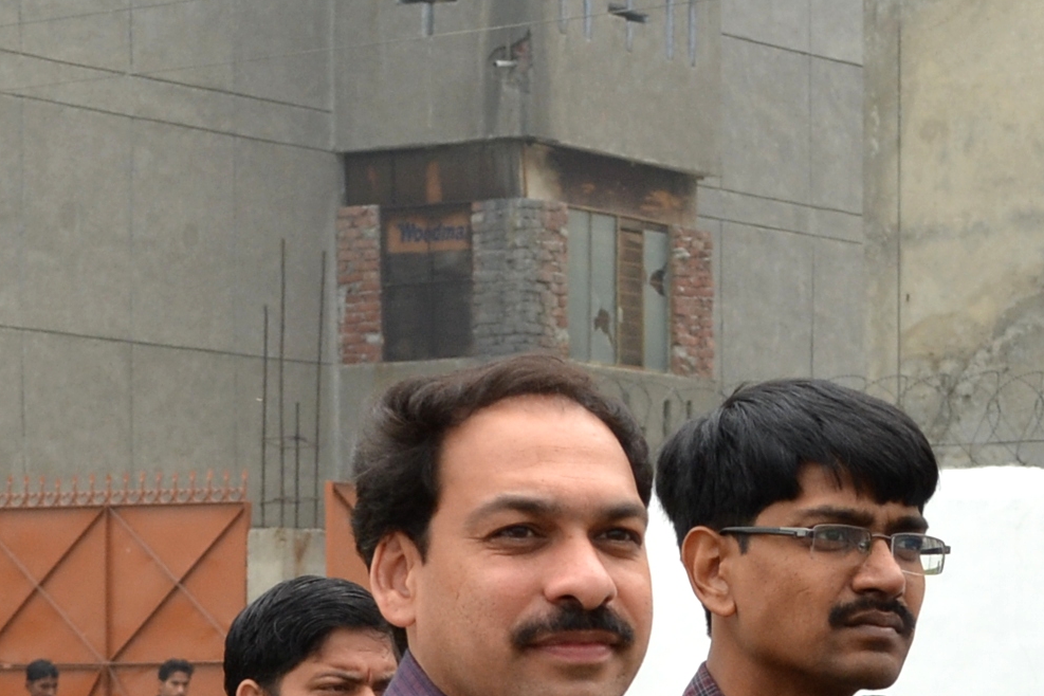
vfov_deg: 8.0
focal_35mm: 168
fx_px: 4872
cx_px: 1234
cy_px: 1044
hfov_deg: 12.0
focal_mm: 32
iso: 400
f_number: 7.1
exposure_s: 1/200
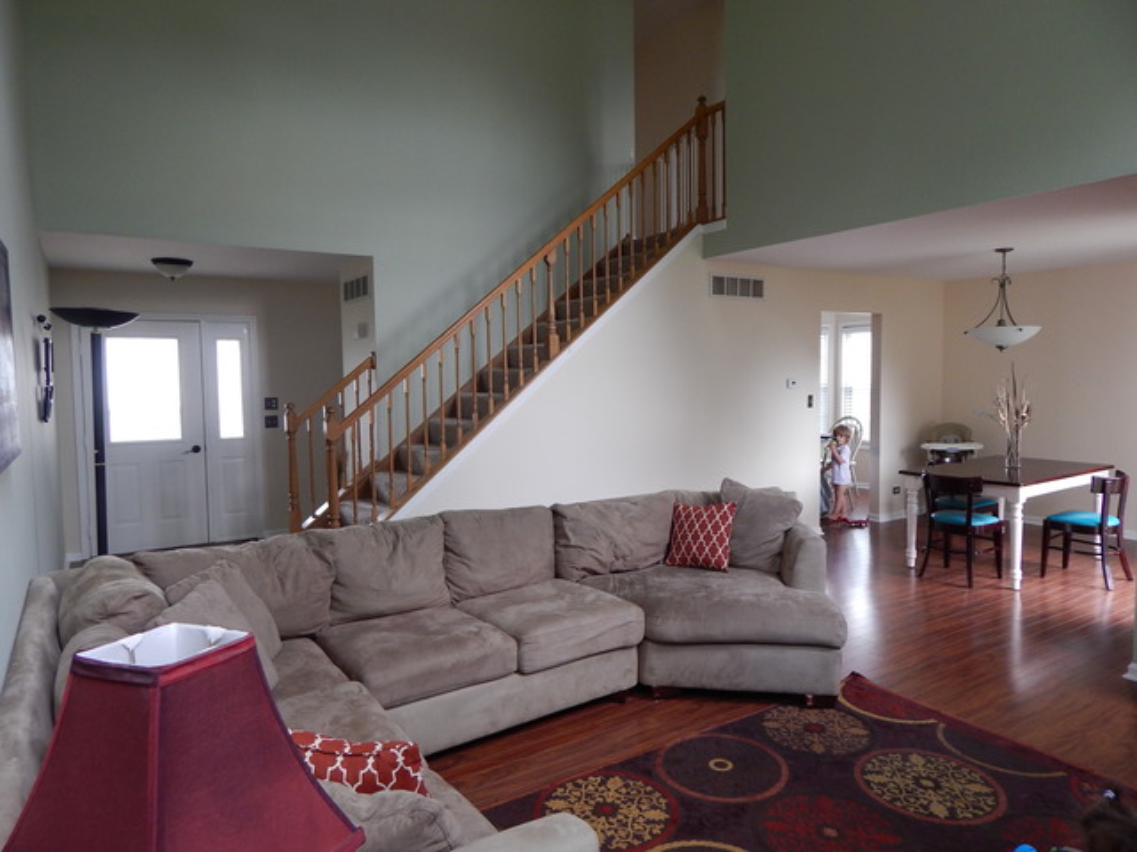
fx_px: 755
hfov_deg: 73.9
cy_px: 426
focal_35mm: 23
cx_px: 568
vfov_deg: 58.9
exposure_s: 1/30
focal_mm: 4
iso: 200
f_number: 3
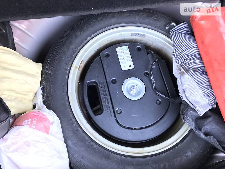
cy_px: 84
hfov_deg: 63.4
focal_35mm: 28
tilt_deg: -73.8
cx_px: 112
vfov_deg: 49.7
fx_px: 182
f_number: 1.8
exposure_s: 1/33
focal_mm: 4
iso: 40
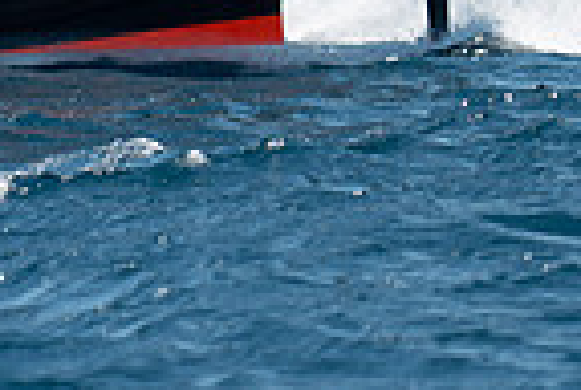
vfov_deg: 1.3
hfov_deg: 2.0
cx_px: -483
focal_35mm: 1034
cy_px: -178
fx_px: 16722
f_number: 3.5
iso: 100
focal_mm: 200
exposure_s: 1/800
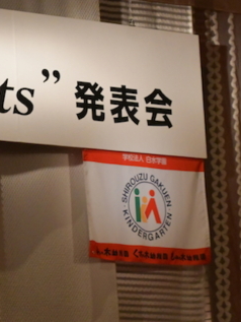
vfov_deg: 7.6
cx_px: -103
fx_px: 2421
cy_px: 106
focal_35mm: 261
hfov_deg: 5.7
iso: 4000
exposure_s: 1/640
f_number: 6.3
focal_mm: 75
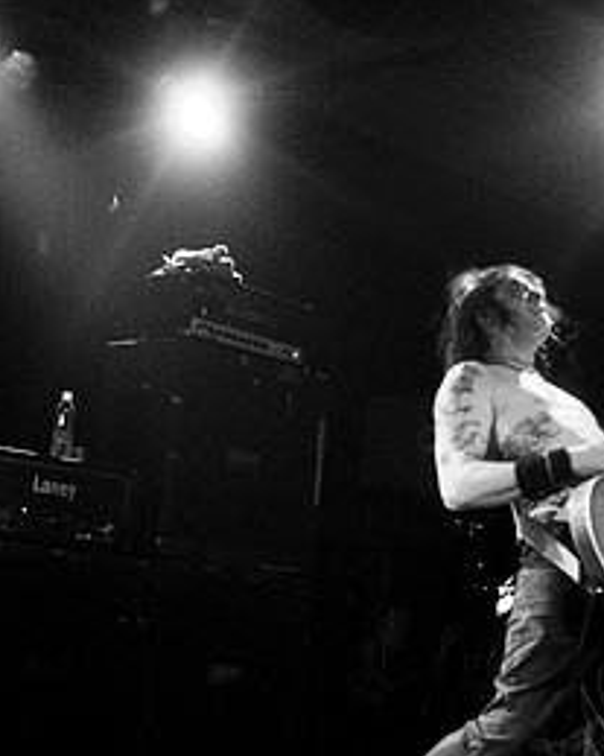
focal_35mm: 63
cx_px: 143
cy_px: 461
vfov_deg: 29.9
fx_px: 1409
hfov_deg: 23.9
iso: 800
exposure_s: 1/30
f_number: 2.8
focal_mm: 20
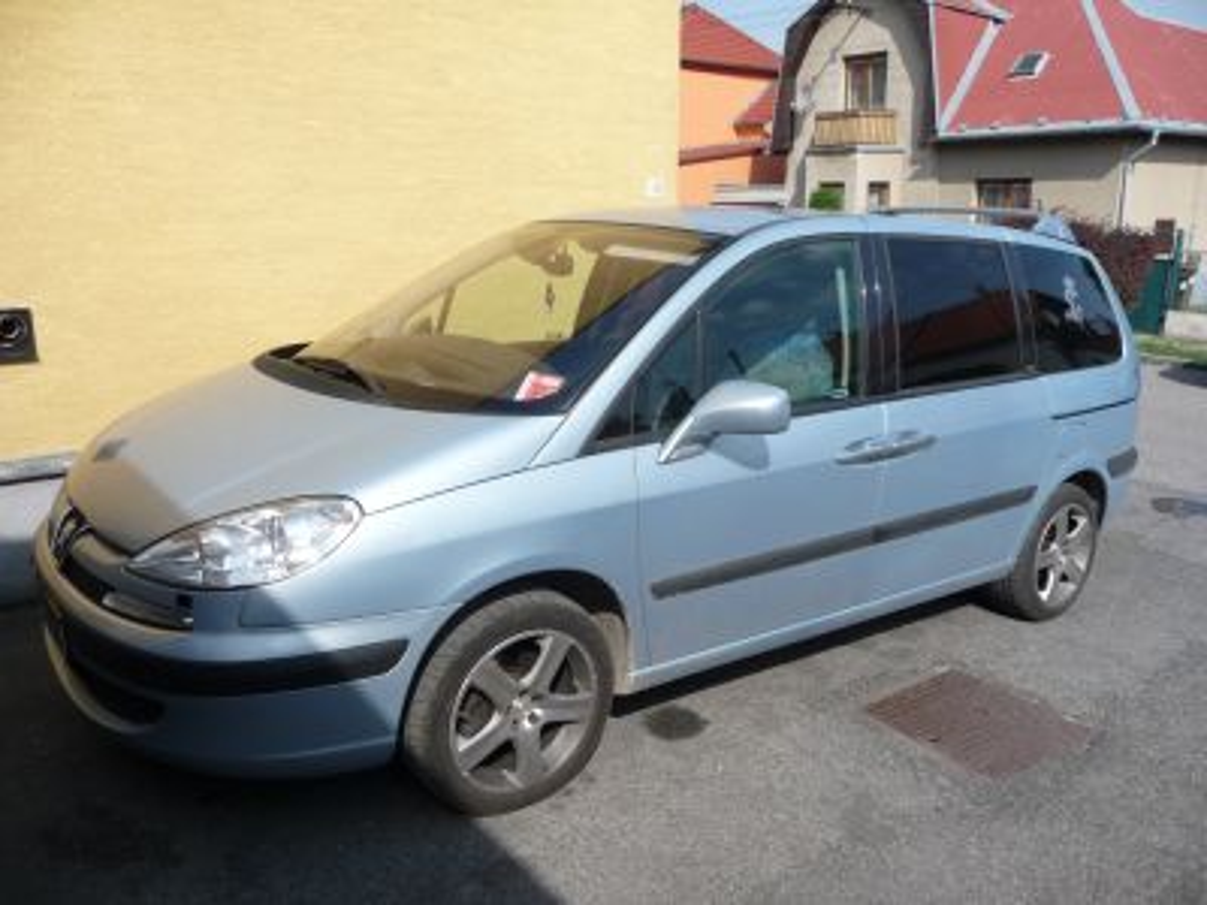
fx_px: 976
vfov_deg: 49.7
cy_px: 452
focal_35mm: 28
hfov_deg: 63.4
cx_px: 604
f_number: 8
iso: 200
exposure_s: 1/400
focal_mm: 4.7
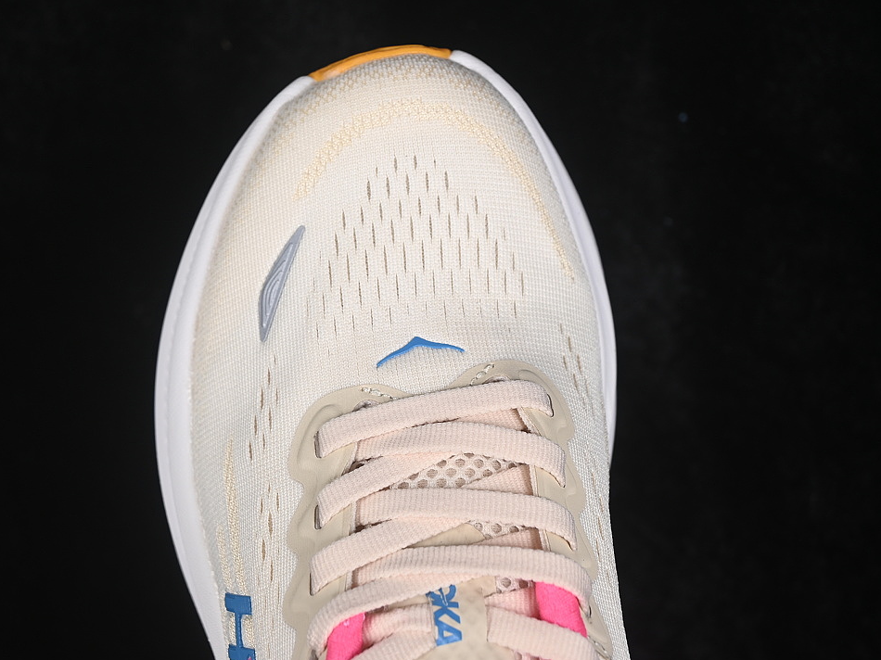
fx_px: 2086
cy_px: 332
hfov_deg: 23.8
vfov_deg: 18.0
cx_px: 392
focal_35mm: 82
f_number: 7.1
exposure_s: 1/80
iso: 160
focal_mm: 50
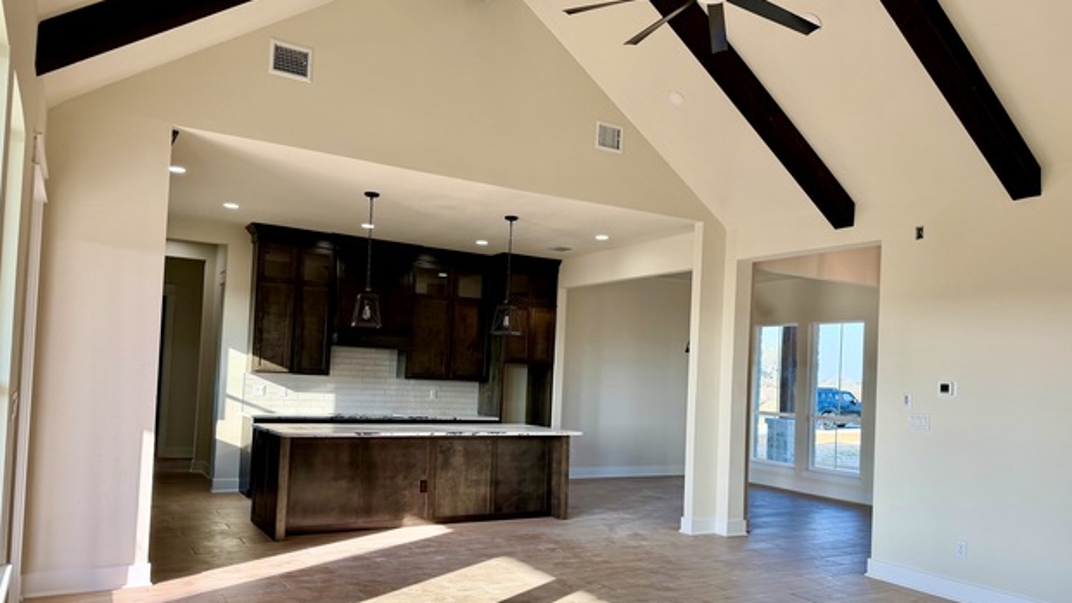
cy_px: 349
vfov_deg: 42.8
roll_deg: -2.1
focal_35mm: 27
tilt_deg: +1.9
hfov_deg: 69.9
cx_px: 534
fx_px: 768
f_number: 1.78
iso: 100
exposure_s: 1/473
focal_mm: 6.76
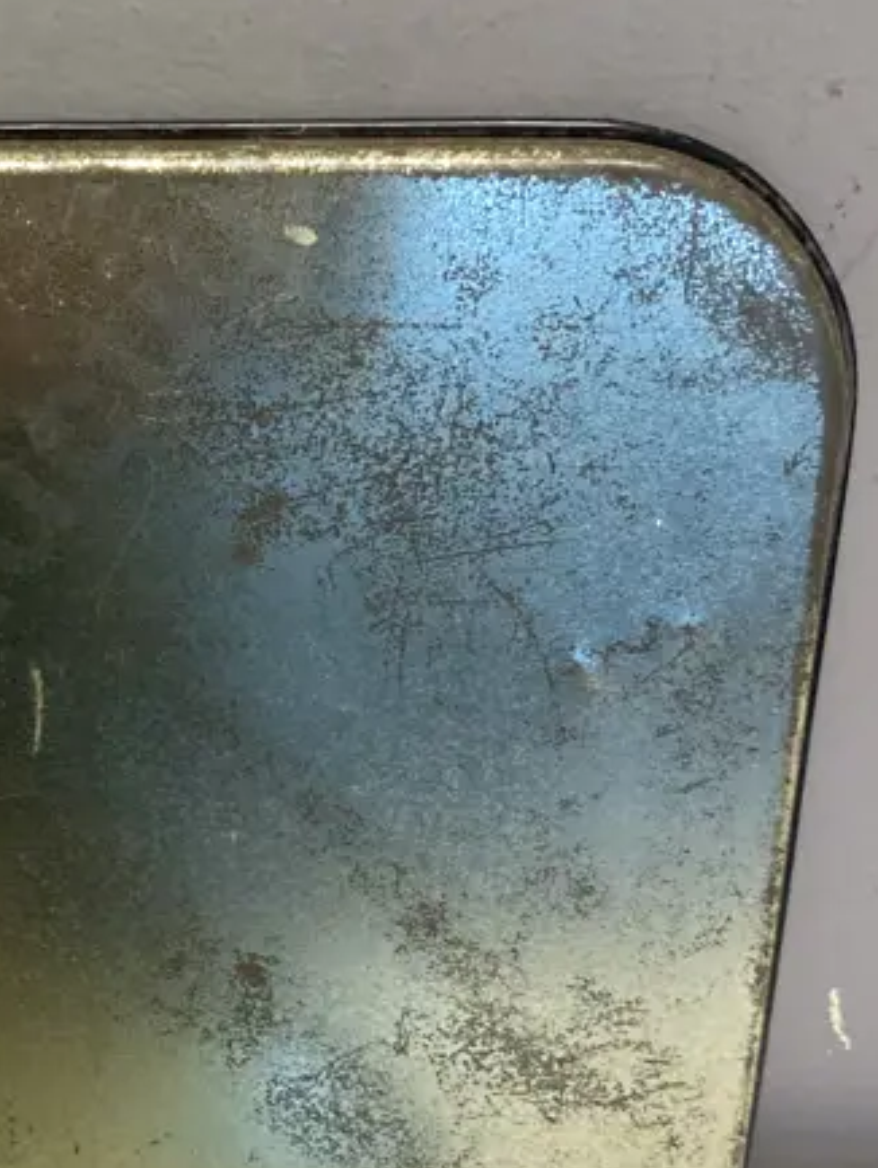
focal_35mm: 66
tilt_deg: -36.0
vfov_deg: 29.3
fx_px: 2230
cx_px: -135
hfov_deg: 21.0
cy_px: 716
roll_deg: -0.7
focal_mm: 3.99
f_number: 1.8
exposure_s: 1/50
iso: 80
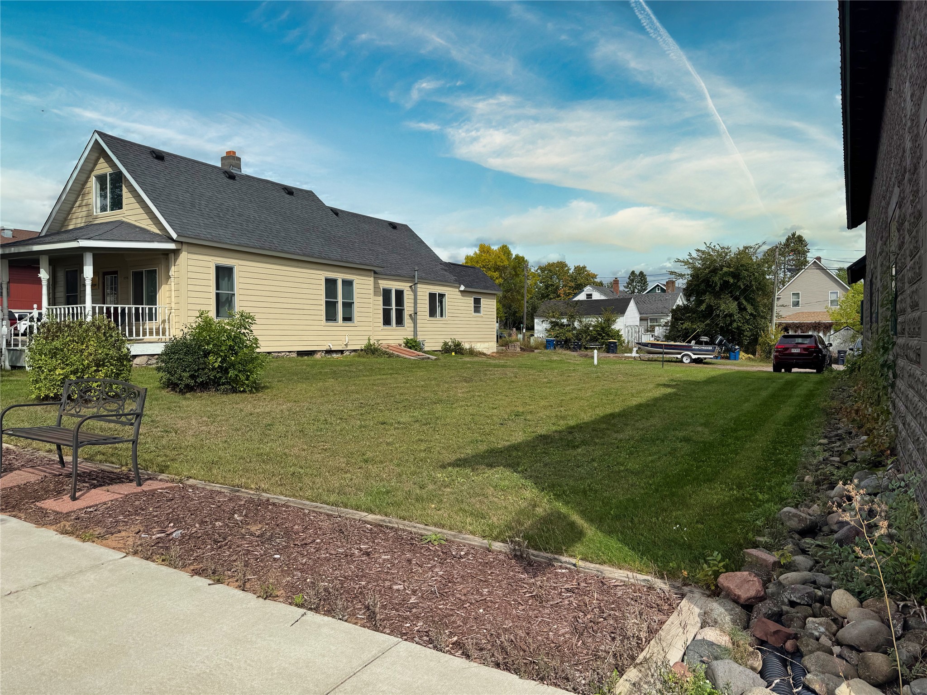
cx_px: 464
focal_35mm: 24
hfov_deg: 71.6
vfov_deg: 56.8
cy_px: 348
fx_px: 643
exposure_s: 1/6410
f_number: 1.78
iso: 80
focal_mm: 6.76
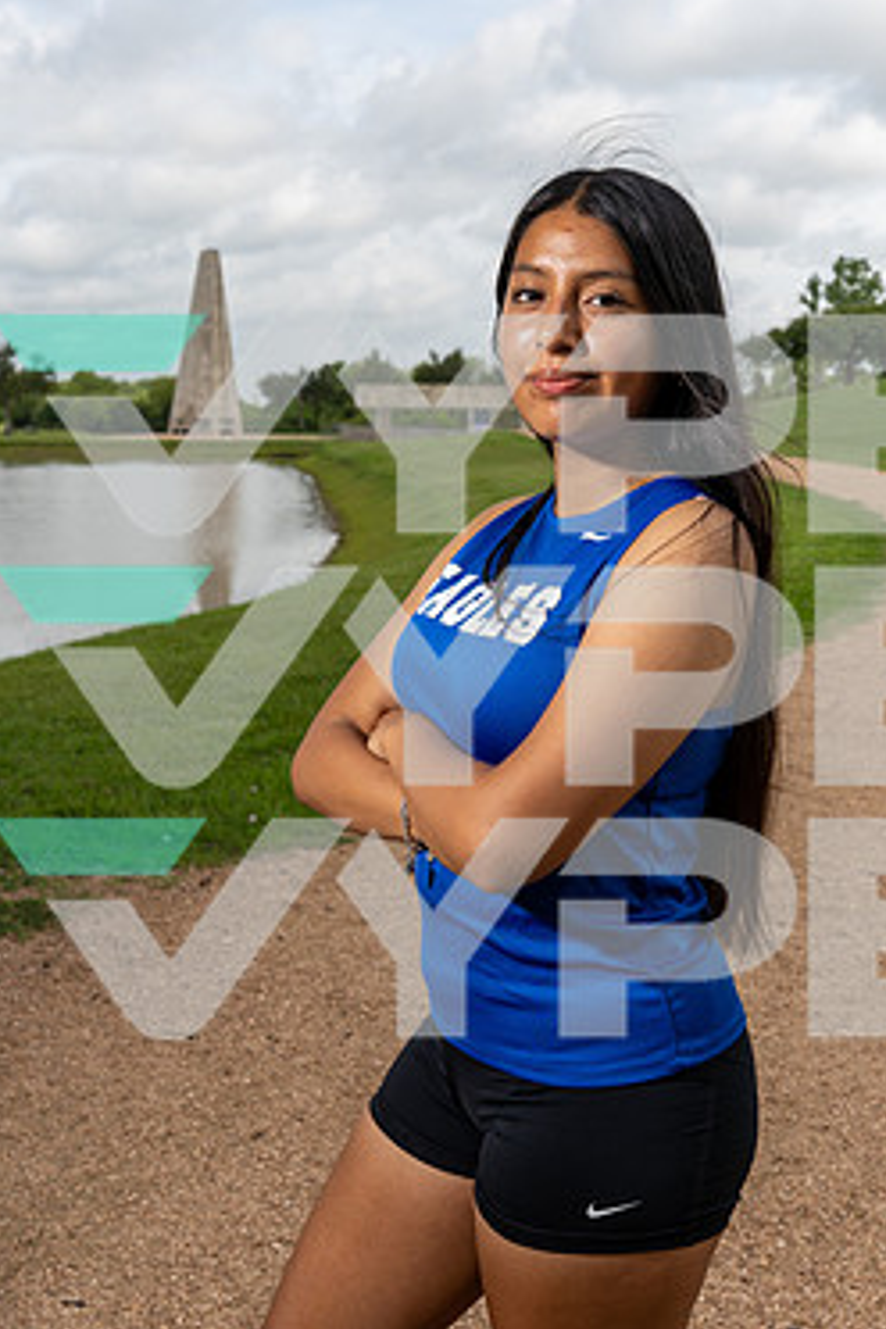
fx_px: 1698
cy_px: 679
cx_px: 525
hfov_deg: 29.2
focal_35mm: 46
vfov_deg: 42.7
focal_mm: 38
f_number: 8
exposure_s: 1/250
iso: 100
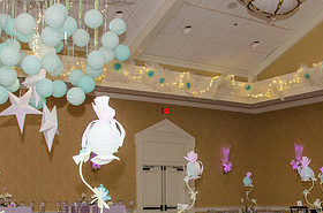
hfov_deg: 35.7
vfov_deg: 23.5
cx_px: 186
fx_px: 501
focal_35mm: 56
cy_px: 184
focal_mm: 18
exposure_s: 1/40
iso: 400
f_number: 5.6
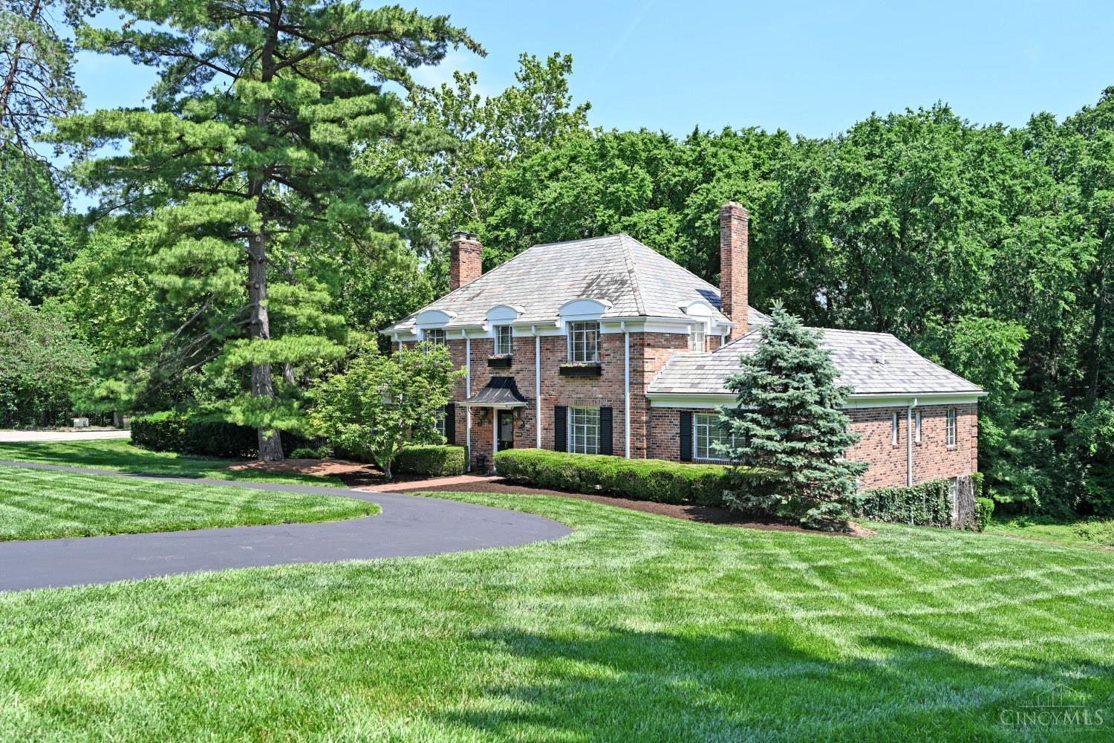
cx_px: 557
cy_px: 372
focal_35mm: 30
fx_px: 928
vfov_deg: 43.6
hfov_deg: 61.9
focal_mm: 30
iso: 100
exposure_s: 1/250
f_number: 5.6
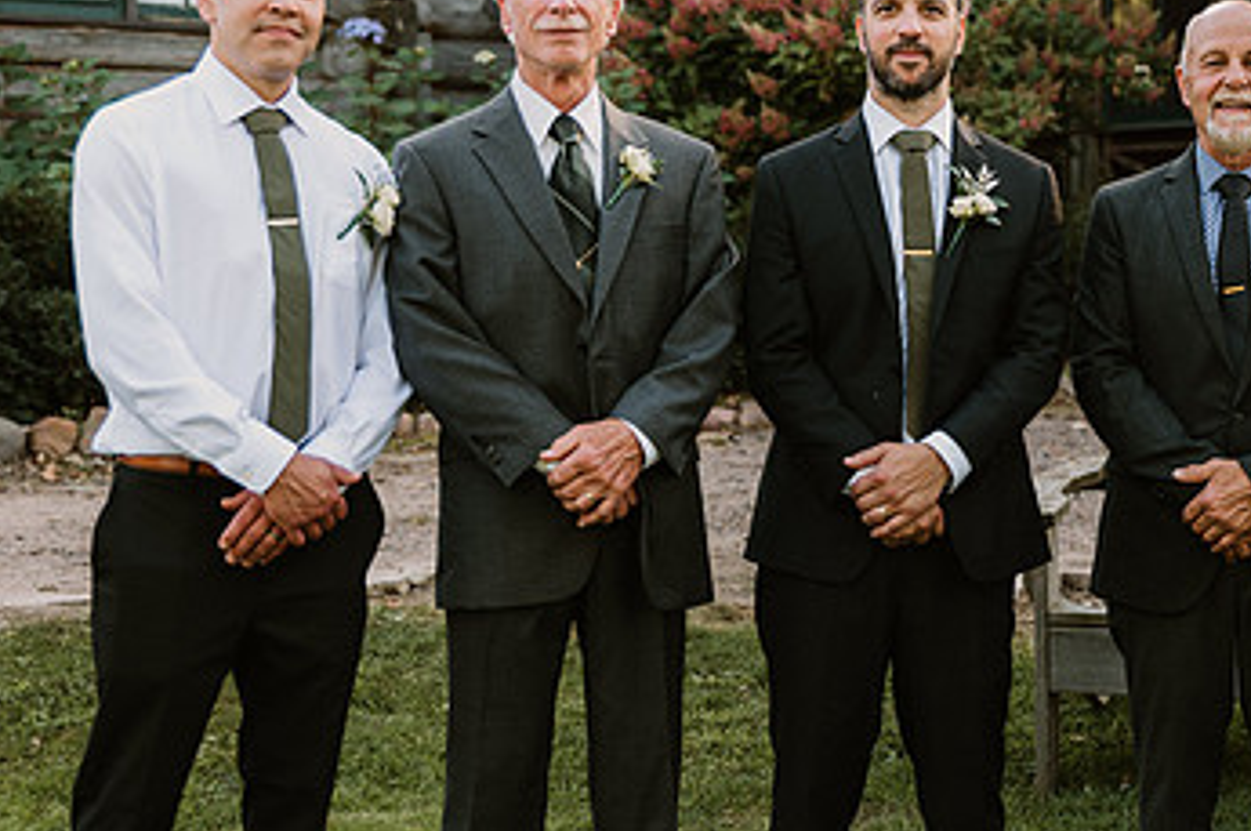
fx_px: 2811
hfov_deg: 24.7
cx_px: 1013
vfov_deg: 16.8
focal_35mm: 81
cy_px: 314
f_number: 2.8
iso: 250
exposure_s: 1/200
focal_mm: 45
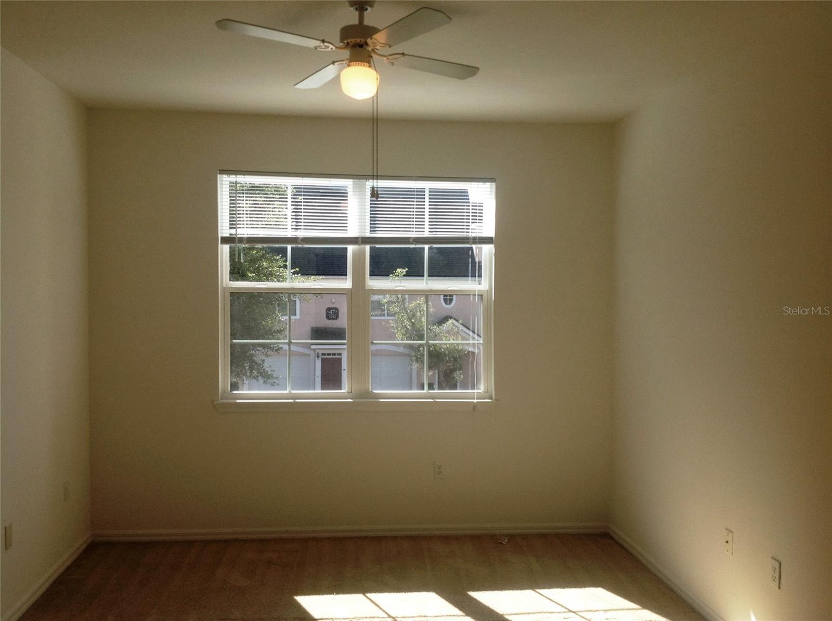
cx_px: 416
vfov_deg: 40.6
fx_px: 840
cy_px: 310
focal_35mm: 35
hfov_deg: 52.7
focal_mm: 4.28
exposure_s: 1/299
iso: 50
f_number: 2.4
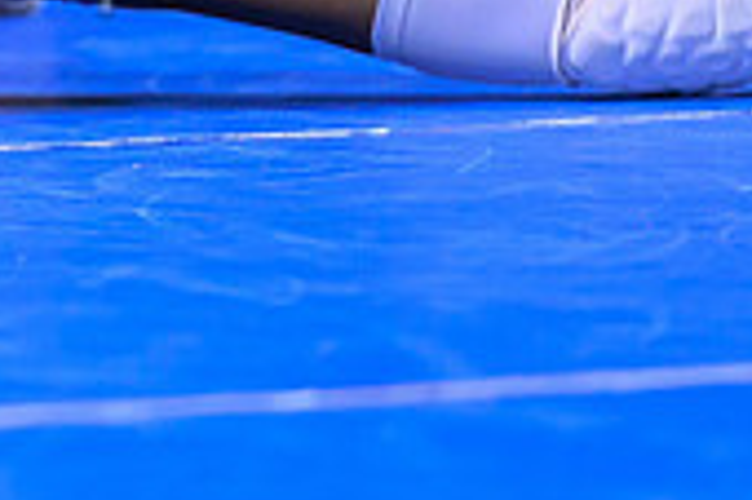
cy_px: -298
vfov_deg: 1.7
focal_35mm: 821
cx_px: -489
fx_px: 17133
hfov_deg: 2.5
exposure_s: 1/800
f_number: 2.8
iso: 4000
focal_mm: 180
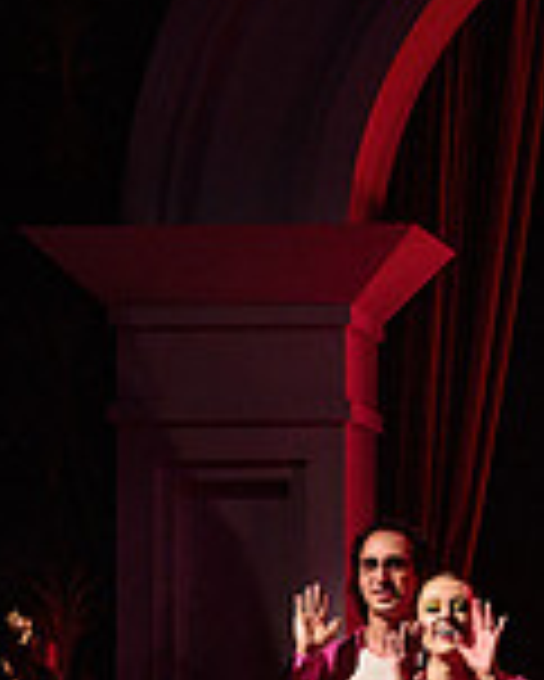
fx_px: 5810
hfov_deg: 5.3
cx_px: 1093
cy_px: 424
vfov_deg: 6.7
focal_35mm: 289
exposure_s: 1/160
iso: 1600
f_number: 2.8
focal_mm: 70
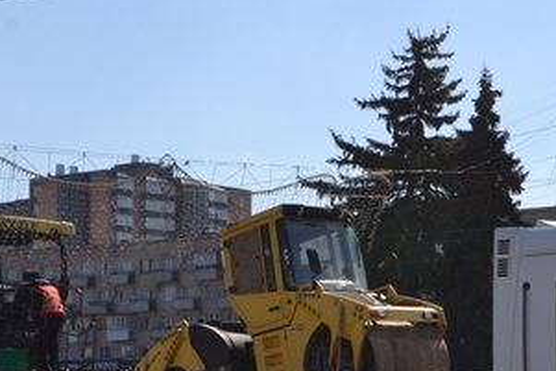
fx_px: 1576
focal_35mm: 102
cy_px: 357
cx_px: 266
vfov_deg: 13.3
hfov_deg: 20.0
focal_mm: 32
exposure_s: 1/200
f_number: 7.1
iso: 100
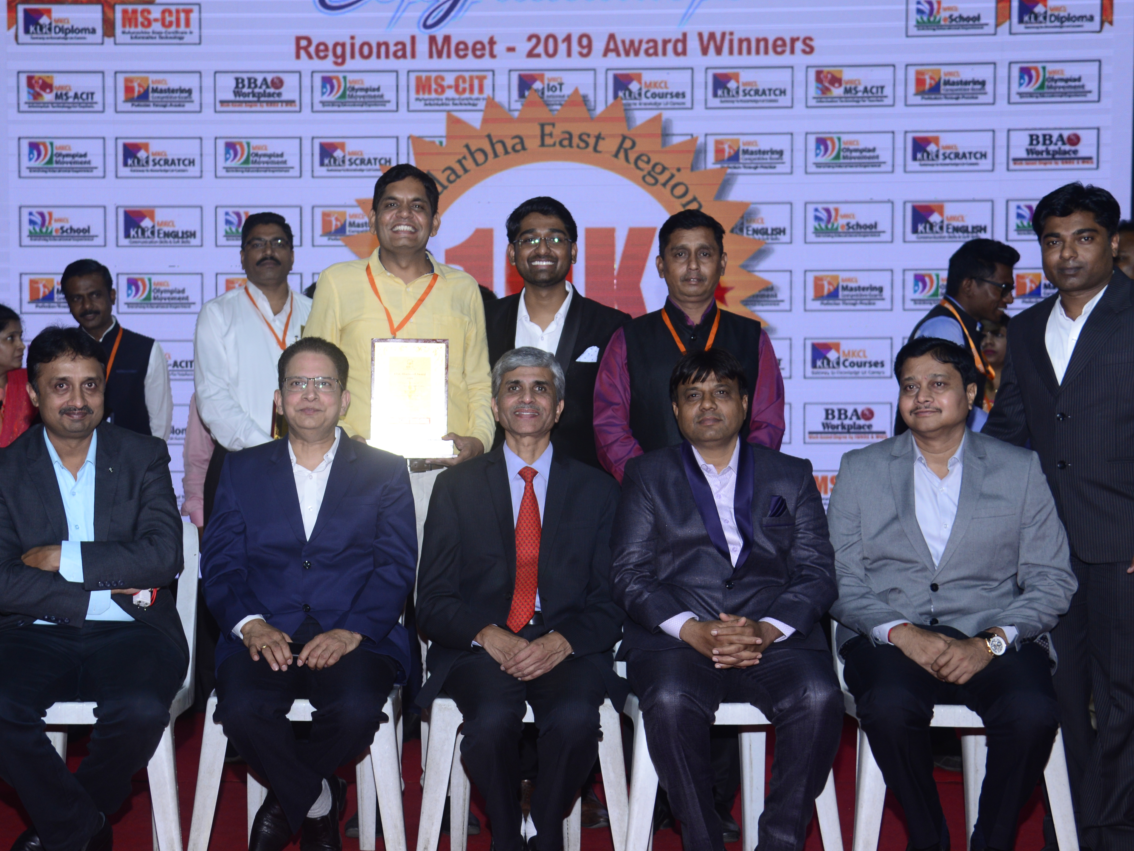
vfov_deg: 26.1
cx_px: 476
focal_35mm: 56
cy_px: 465
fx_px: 1835
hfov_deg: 34.3
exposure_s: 1/125
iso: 640
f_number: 4
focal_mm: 40
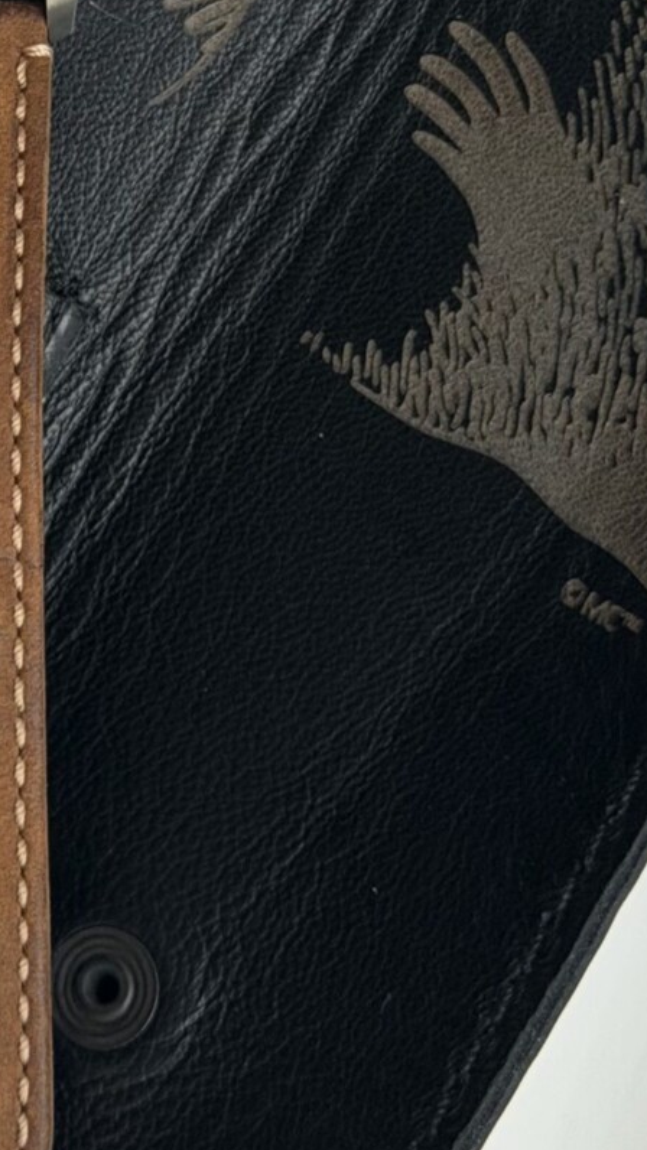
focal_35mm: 126
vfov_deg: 16.6
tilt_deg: -86.6
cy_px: -43
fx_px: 3845
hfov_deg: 9.5
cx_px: -140
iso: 160
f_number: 1.78
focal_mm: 6.76
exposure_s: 1/228
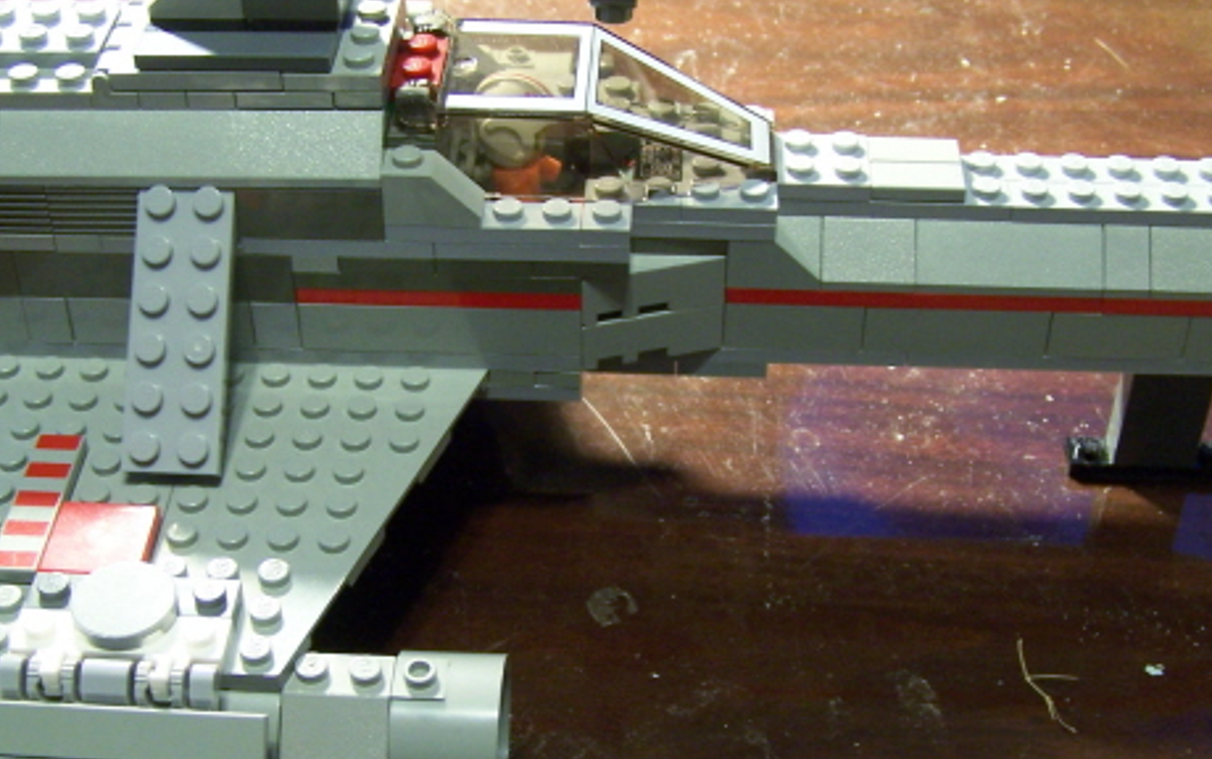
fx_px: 1851
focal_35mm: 56
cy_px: 469
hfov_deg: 36.3
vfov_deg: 23.1
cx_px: 595
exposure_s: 1/8
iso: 140
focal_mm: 6.3
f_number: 2.8
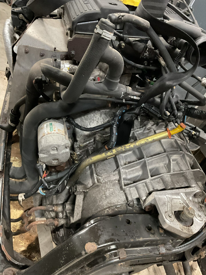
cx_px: 103
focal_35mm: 29
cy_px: 138
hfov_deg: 48.2
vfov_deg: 61.7
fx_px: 230
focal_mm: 3
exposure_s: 1/25
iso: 400
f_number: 1.8
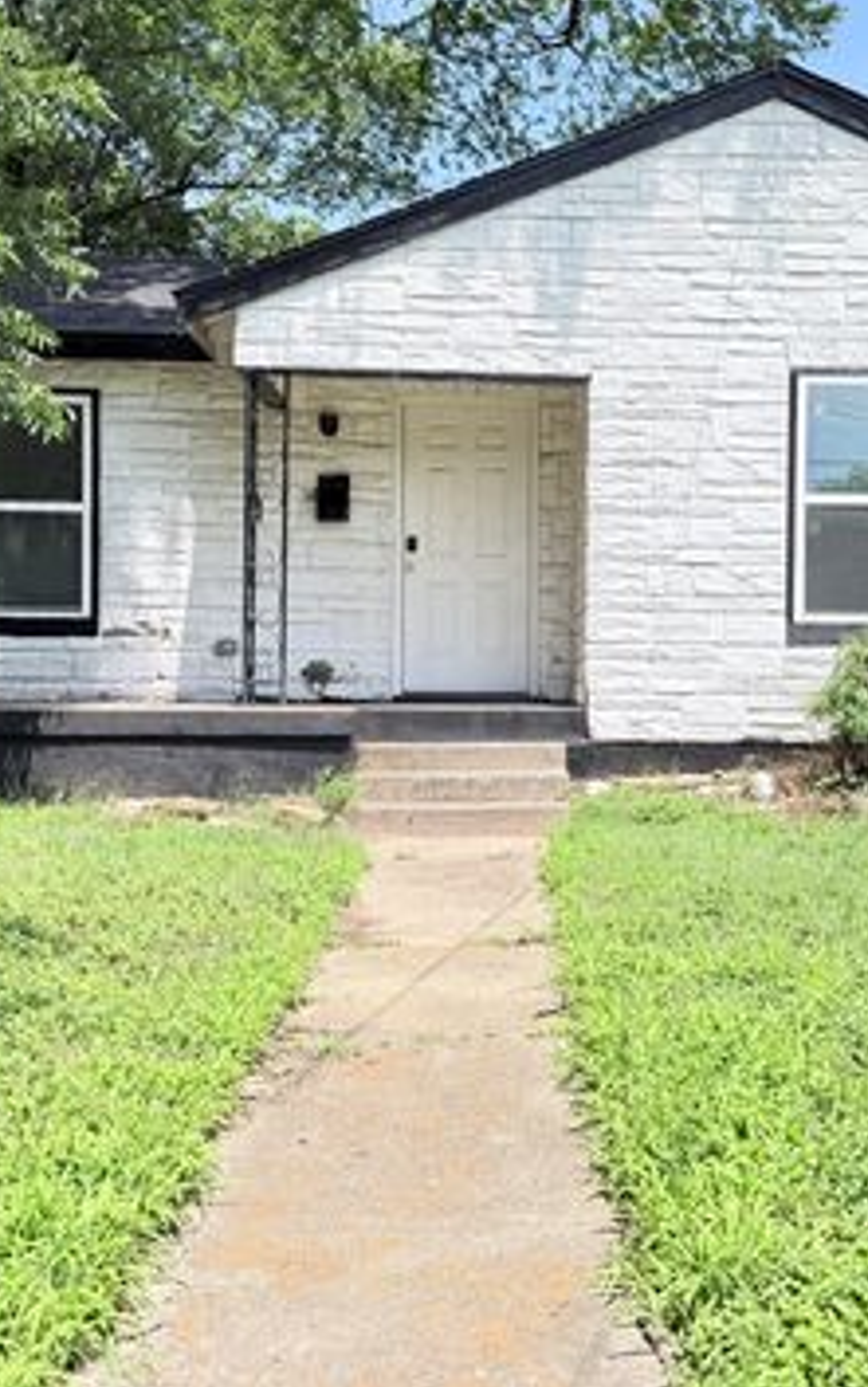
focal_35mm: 36
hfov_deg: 35.2
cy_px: 654
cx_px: 546
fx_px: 1361
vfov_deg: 54.0
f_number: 1.78
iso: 100
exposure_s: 1/2169
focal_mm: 6.76
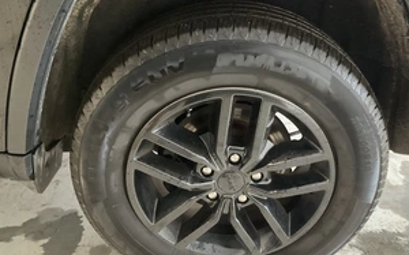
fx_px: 457
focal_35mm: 41
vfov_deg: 31.2
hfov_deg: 48.2
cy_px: 139
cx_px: 226
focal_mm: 3
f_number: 1.8
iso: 320
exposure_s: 1/50
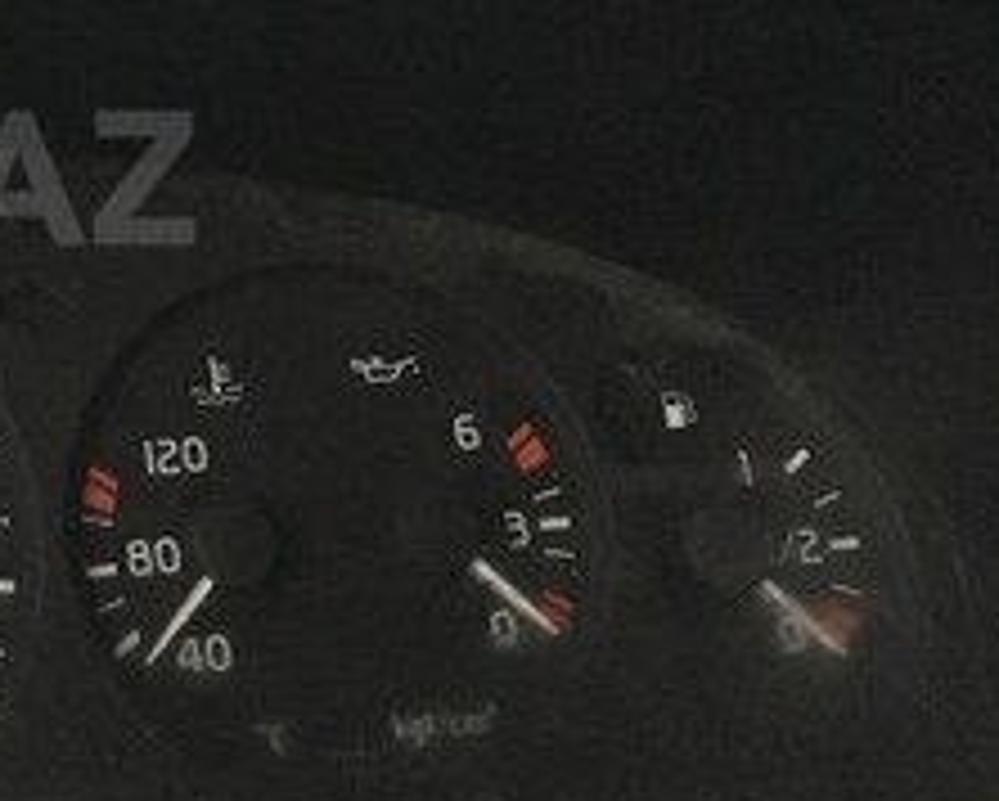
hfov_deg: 20.9
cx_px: -266
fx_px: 2486
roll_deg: -0.6
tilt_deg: -16.3
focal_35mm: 84
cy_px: 178
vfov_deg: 18.2
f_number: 2.2
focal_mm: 4.15
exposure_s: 1/17
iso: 320
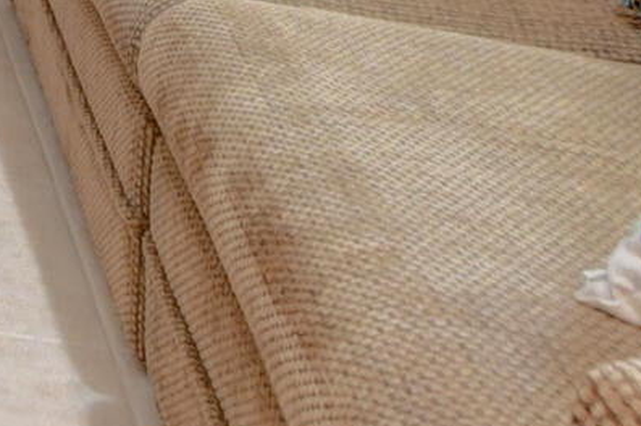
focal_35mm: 98
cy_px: -674
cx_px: -785
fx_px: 1743
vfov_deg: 11.1
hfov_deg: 15.0
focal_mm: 10
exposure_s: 1/25
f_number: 8
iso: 1000
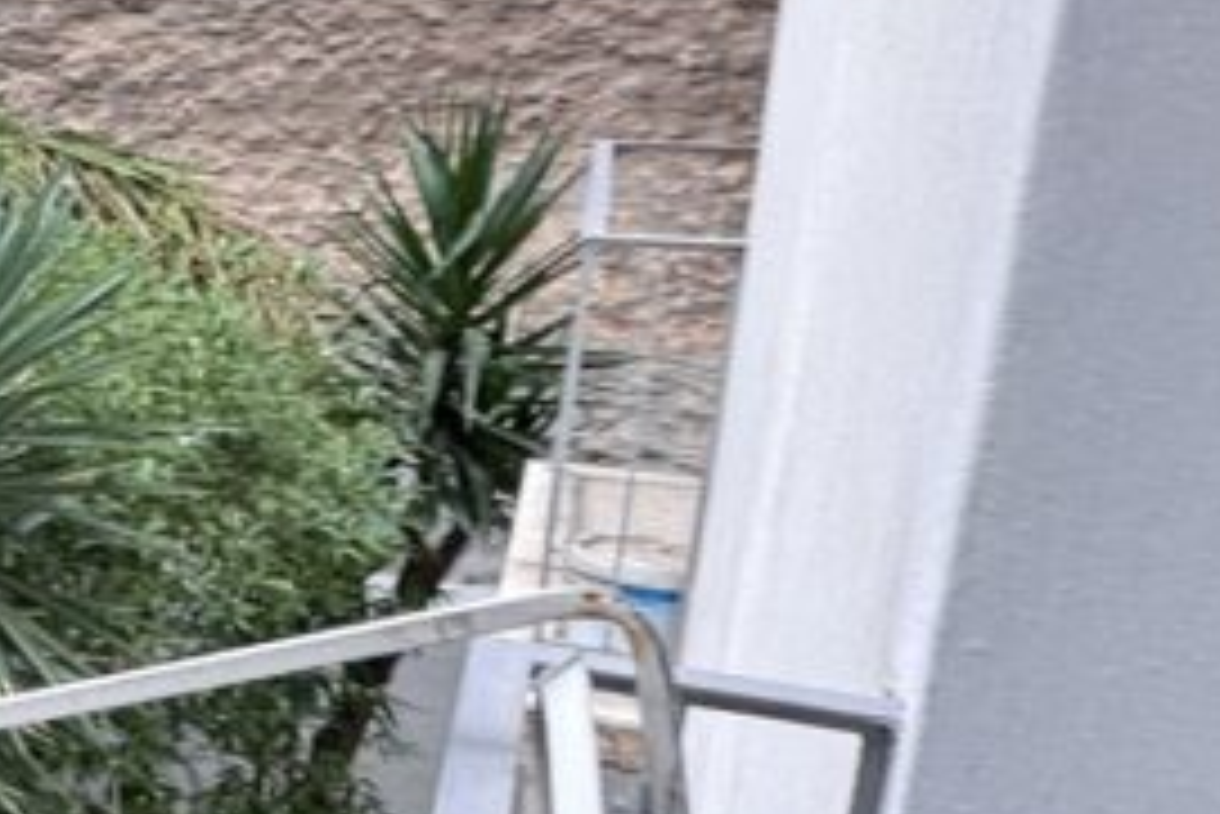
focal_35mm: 55
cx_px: -662
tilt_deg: -12.8
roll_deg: -1.0
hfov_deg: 25.7
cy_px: 445
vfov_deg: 24.6
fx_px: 1865
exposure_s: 1/99
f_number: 2.2
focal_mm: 2.22
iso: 125
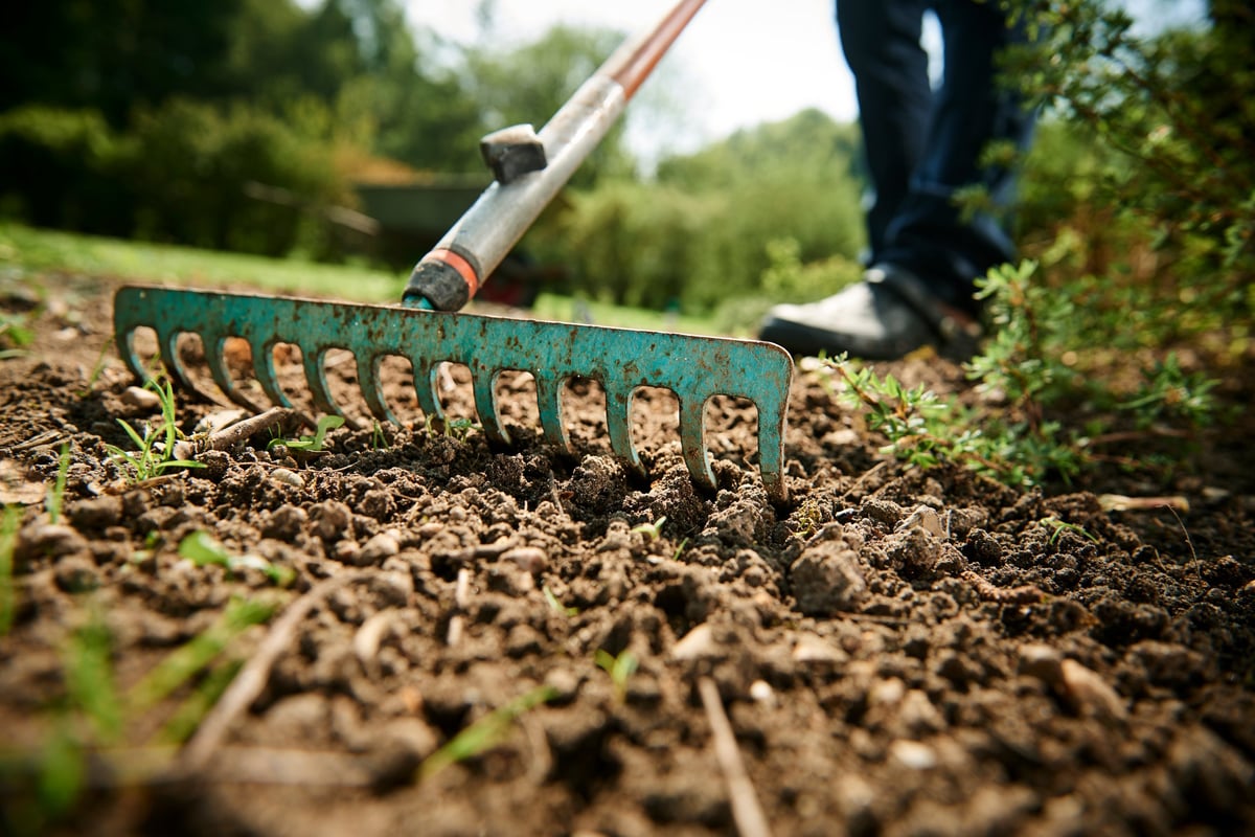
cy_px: 418
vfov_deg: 49.6
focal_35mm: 26
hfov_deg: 69.4
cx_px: 628
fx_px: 906
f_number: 3.5
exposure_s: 1/250
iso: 63
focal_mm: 26
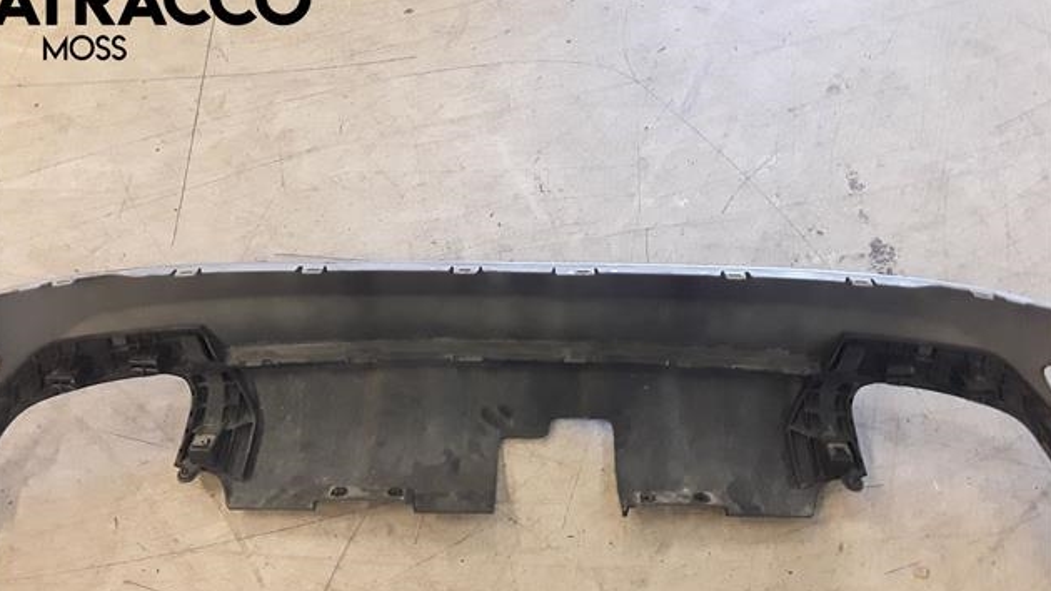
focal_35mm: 31
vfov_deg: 37.5
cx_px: 524
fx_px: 864
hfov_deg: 62.6
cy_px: 369
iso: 160
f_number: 1.9
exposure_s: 1/50
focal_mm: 2.91
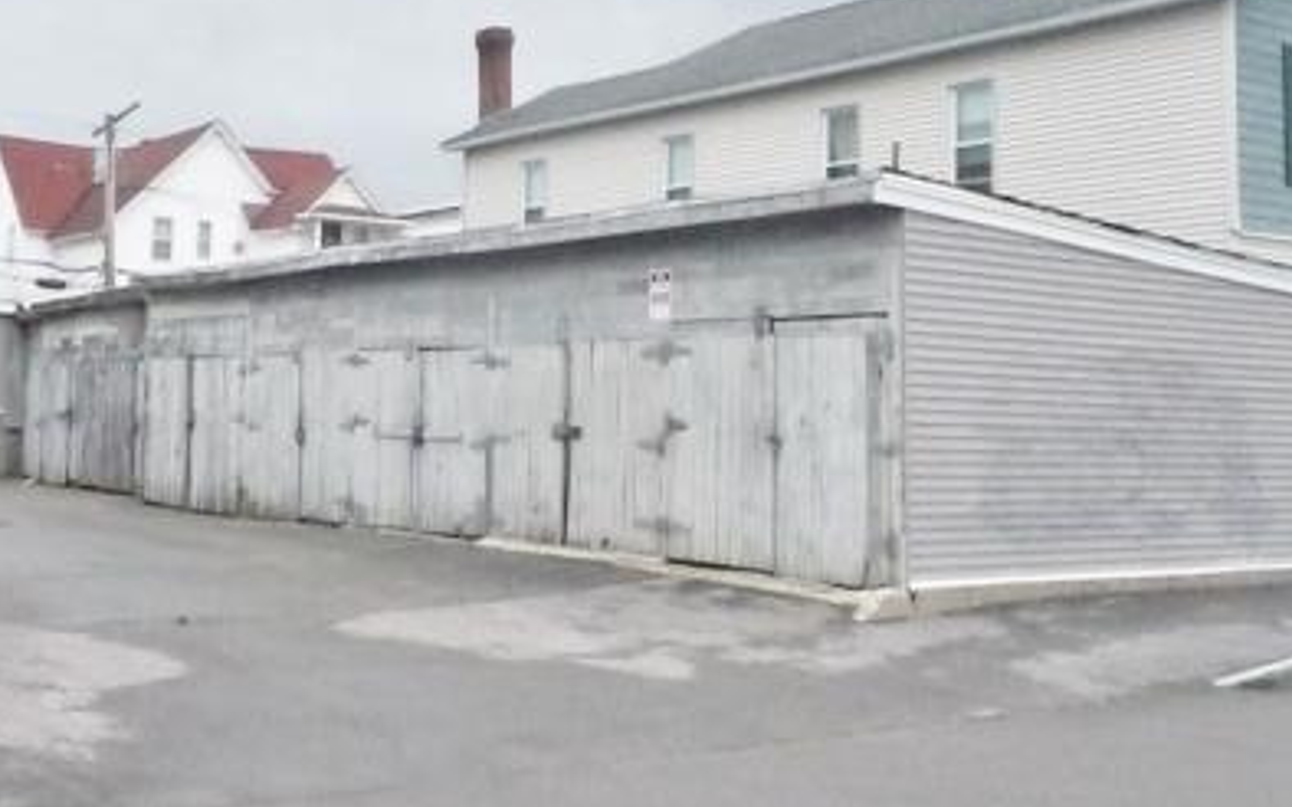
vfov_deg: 25.6
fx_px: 1760
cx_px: 466
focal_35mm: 50
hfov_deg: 40.0
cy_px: 246
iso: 1600
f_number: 8
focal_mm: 5.3
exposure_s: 1/2000
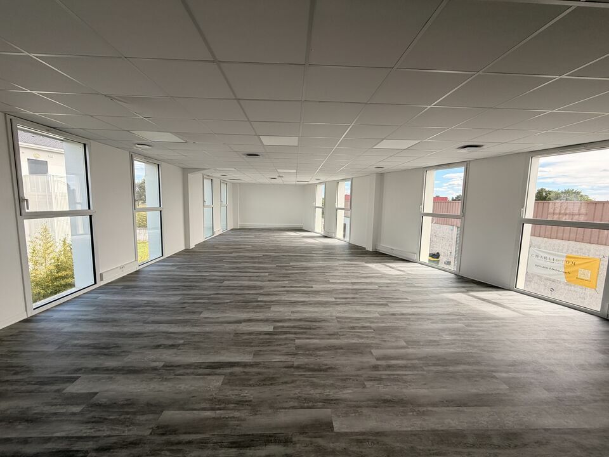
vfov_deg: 85.7
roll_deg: -0.9
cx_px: 304
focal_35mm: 14
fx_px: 246
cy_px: 228
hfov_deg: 102.1
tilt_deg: -6.1
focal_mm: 2.22
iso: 40
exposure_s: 1/237
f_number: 2.2
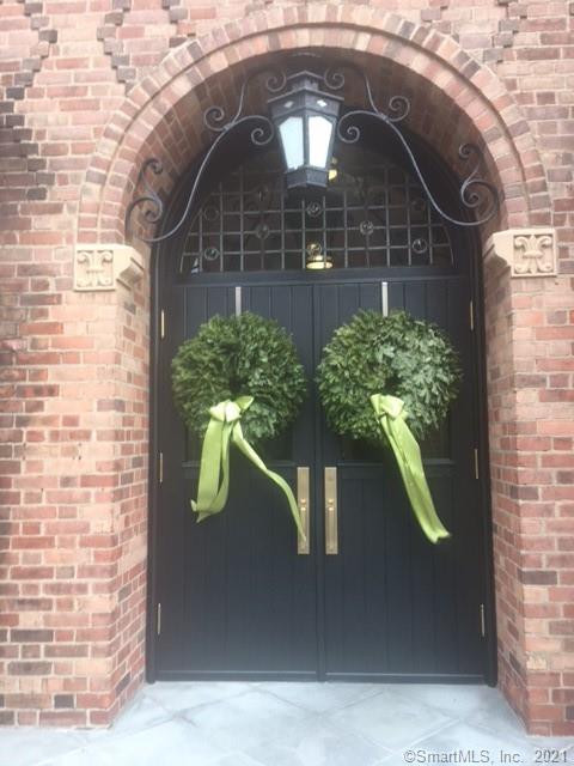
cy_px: 383
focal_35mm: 29
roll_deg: +0.7
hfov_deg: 48.2
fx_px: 641
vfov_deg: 61.7
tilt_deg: +3.6
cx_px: 287
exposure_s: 1/60
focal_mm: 4.15
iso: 32
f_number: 2.2
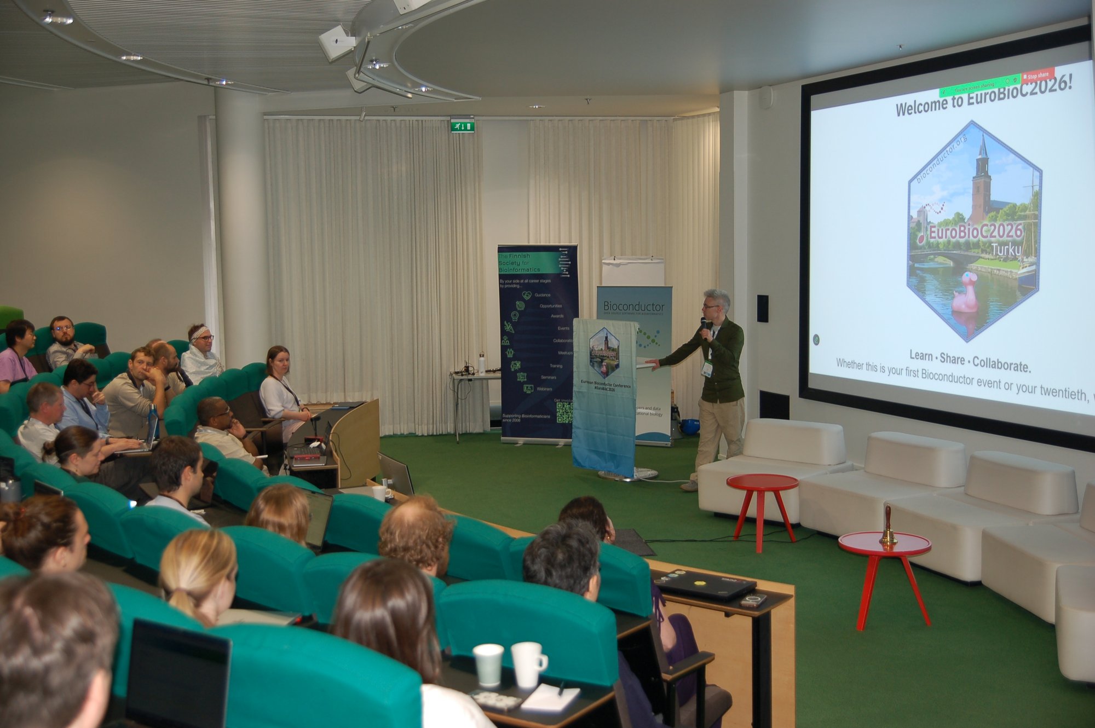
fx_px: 1322
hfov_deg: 45.0
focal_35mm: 44
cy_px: 364
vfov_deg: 30.8
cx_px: 548
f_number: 2.8
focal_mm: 29
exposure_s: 1/60
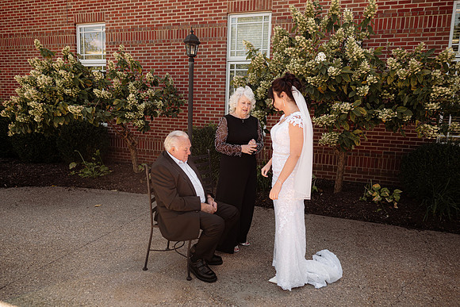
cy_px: 153
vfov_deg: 51.1
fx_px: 321
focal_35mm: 25
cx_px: 224
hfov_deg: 71.2
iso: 160
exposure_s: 1/640
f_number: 2.8
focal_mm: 24
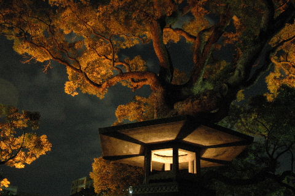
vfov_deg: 36.8
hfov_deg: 53.2
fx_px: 295
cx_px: 148
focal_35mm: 36
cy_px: 98
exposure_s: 1/3
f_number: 3.5
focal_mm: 24
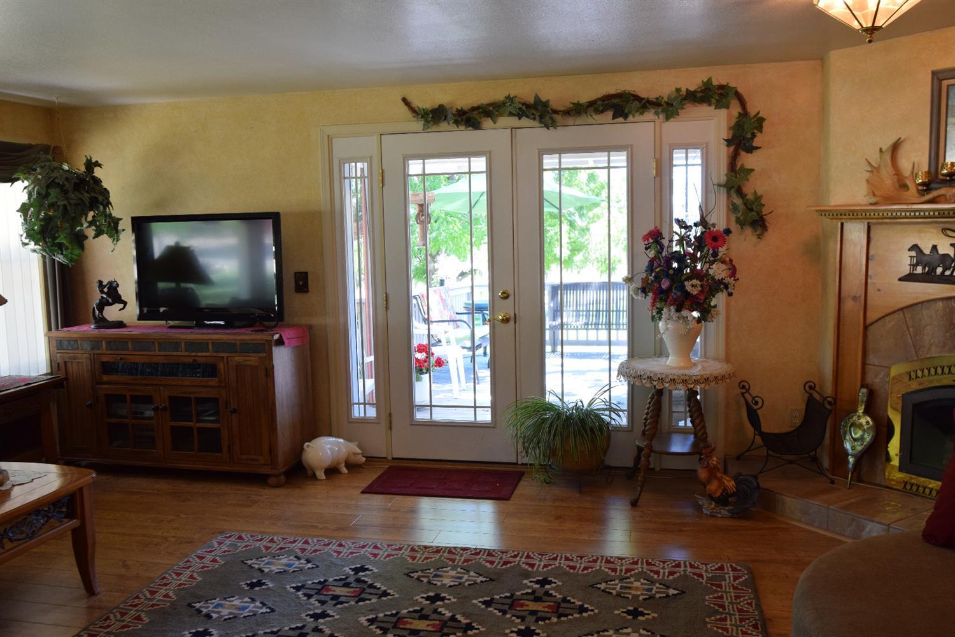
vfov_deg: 43.6
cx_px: 478
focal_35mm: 30
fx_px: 796
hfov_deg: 61.9
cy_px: 318
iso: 560
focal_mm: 20
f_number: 4
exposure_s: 1/60
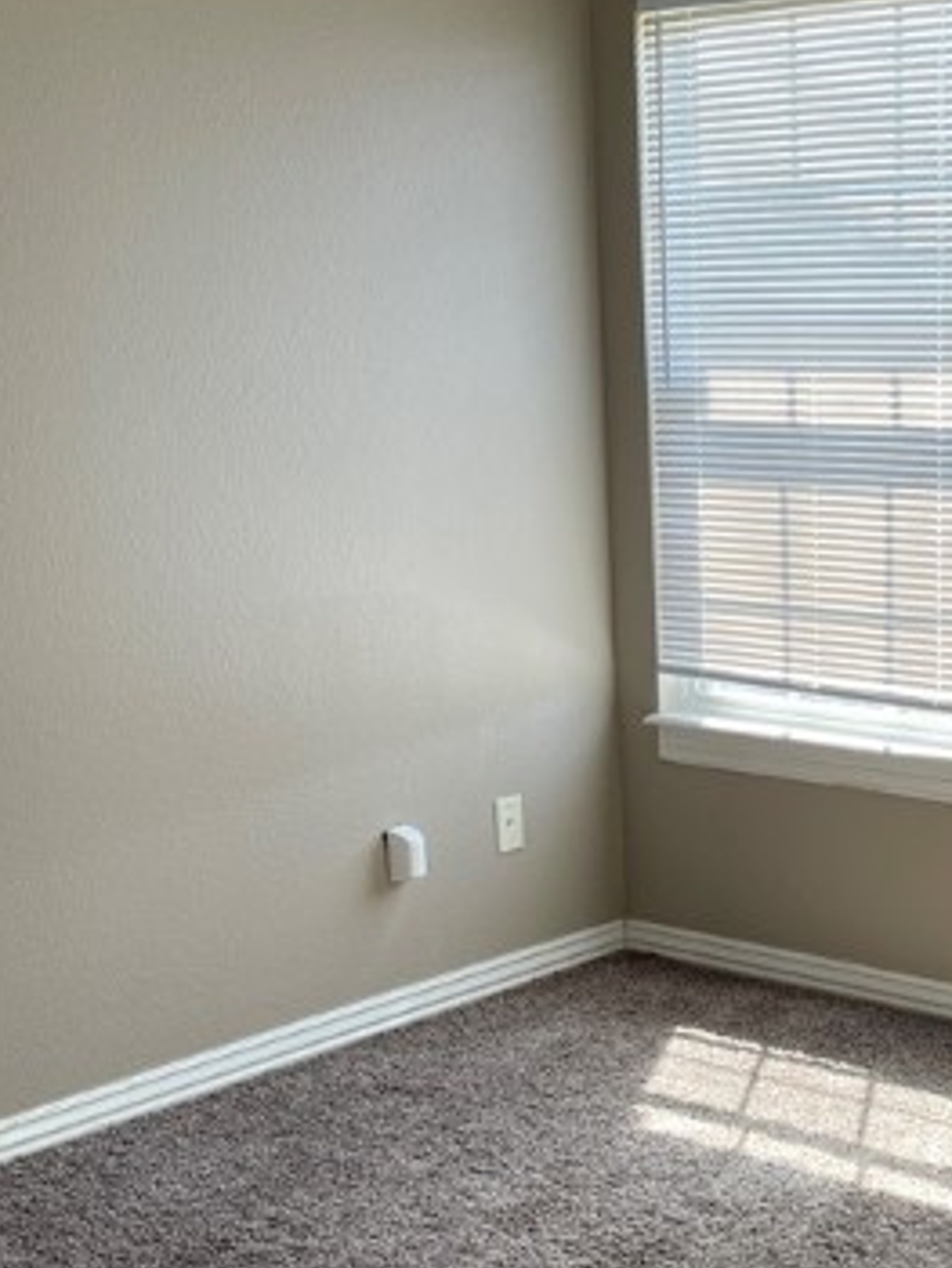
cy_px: 880
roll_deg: +0.6
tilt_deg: -13.8
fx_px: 2088
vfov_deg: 33.4
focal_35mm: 57
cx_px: 883
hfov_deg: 24.8
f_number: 1.6
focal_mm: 5.1
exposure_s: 1/121
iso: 50
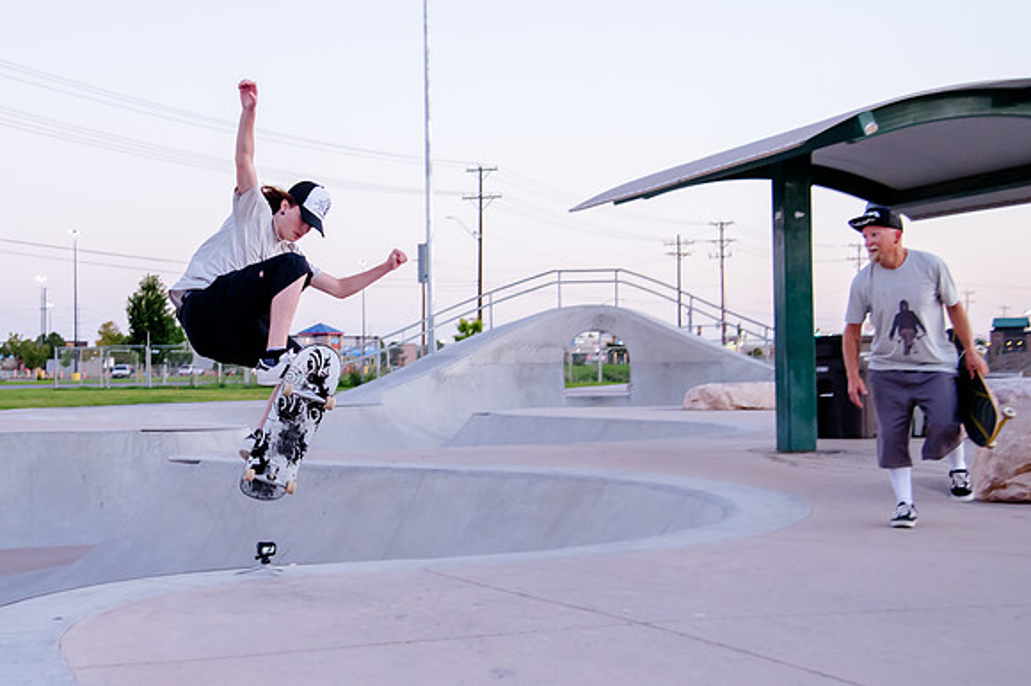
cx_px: 307
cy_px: 335
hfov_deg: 34.4
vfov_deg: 23.6
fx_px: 1641
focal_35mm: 57
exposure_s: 1/250
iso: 2000
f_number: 4
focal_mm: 38
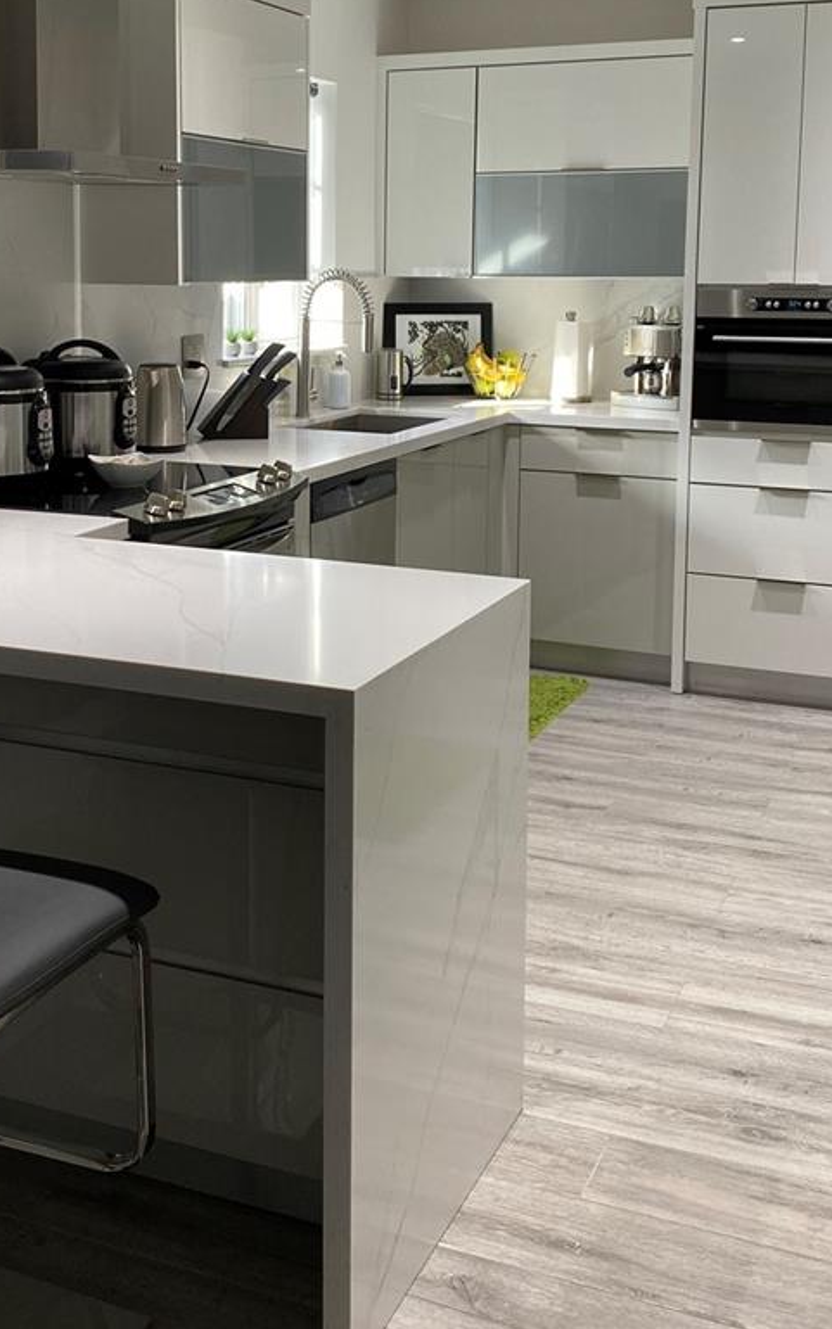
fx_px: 1559
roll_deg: +0.5
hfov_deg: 29.8
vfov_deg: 45.5
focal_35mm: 43
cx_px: 313
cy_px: 444
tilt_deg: -5.6
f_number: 1.8
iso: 80
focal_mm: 4.25
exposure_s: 1/60
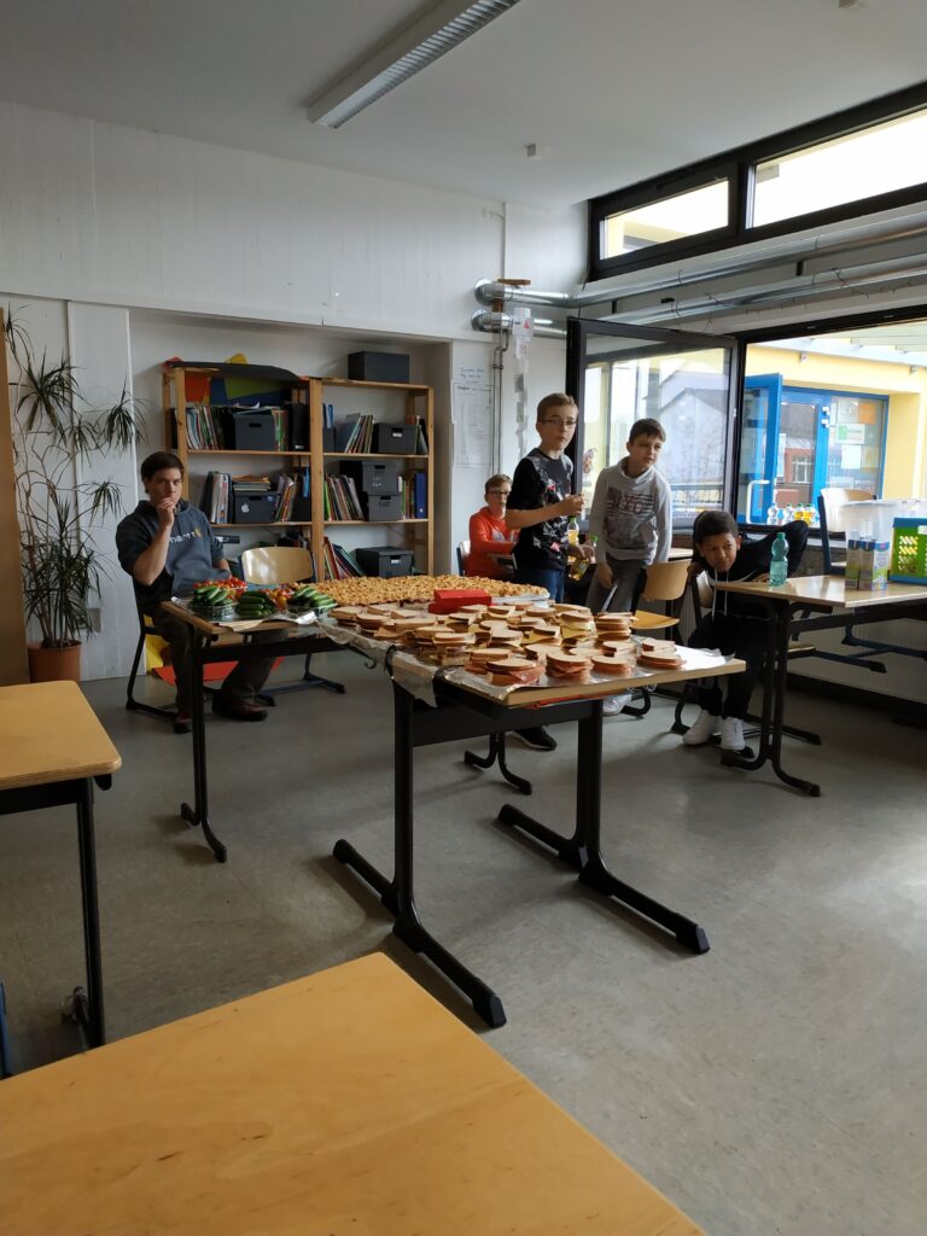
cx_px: 464
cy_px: 618
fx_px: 857
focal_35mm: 24
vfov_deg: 71.6
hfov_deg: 56.8
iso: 250
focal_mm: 3.94
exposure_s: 1/166
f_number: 1.9
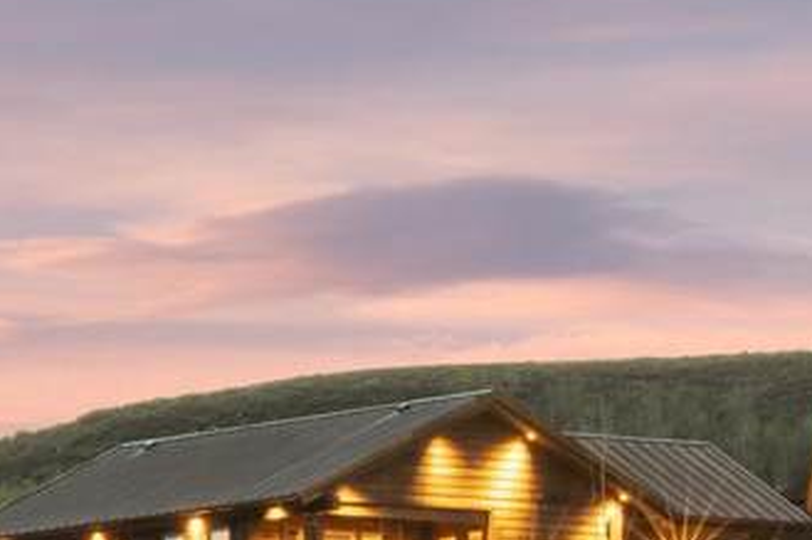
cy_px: 187
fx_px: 13165
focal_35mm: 584
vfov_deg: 2.4
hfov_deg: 3.5
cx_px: 1182
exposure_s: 30
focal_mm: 150
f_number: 22
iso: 50
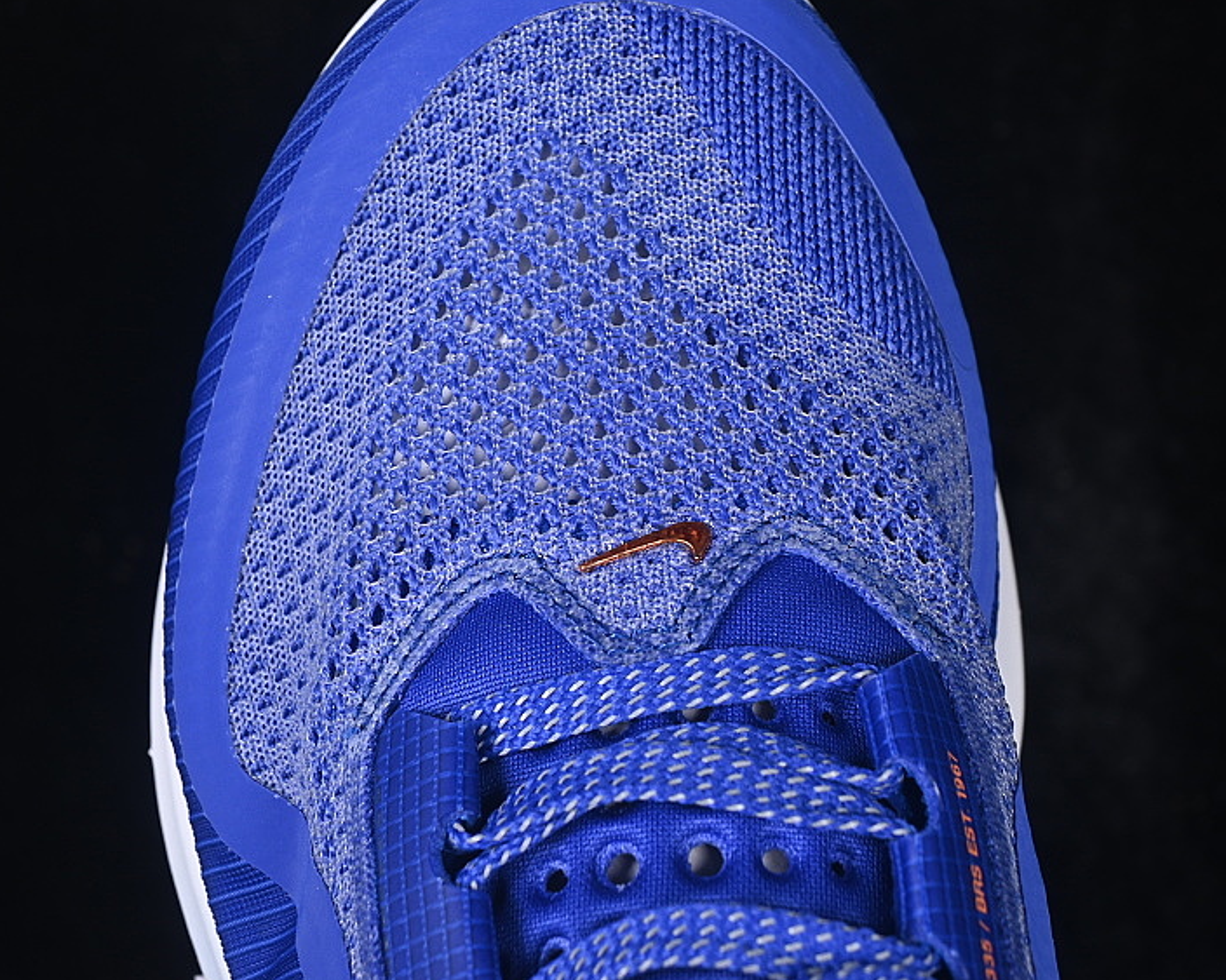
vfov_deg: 14.3
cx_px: 611
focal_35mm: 108
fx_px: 3918
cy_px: 461
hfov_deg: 17.8
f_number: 7.1
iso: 160
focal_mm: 50
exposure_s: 1/60
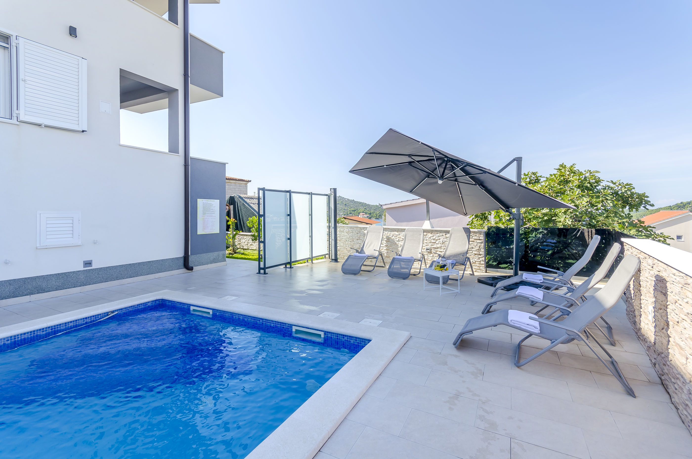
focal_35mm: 15
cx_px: 346
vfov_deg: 77.1
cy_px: 230
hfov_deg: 100.5
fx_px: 288
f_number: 8
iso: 125
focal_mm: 10
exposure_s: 1/250
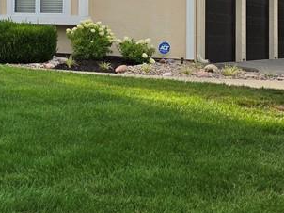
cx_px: -55
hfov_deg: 23.0
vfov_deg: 18.2
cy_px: -16
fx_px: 639
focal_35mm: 78
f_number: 1.4
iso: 64
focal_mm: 6.5
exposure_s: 1/5605
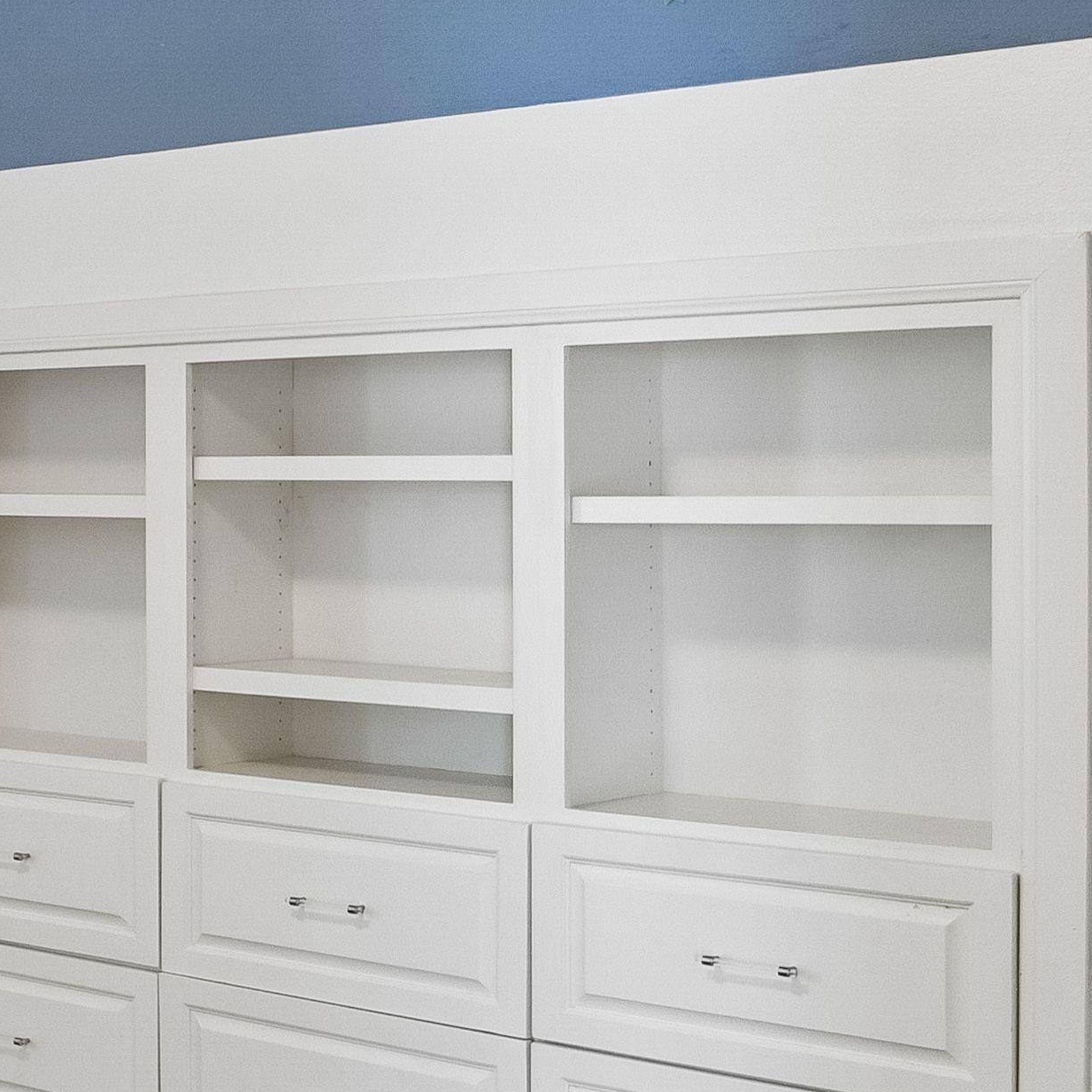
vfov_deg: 25.0
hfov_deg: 20.4
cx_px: -663
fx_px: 2463
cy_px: 534
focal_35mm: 69
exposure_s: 1/13
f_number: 8
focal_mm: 12
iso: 320
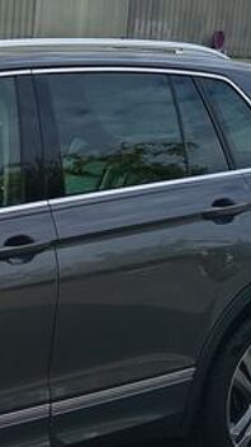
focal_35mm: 99
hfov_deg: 11.4
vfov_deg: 21.5
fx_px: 1171
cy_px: 299
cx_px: -198
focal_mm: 5.24
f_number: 1.7
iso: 50
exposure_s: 1/254
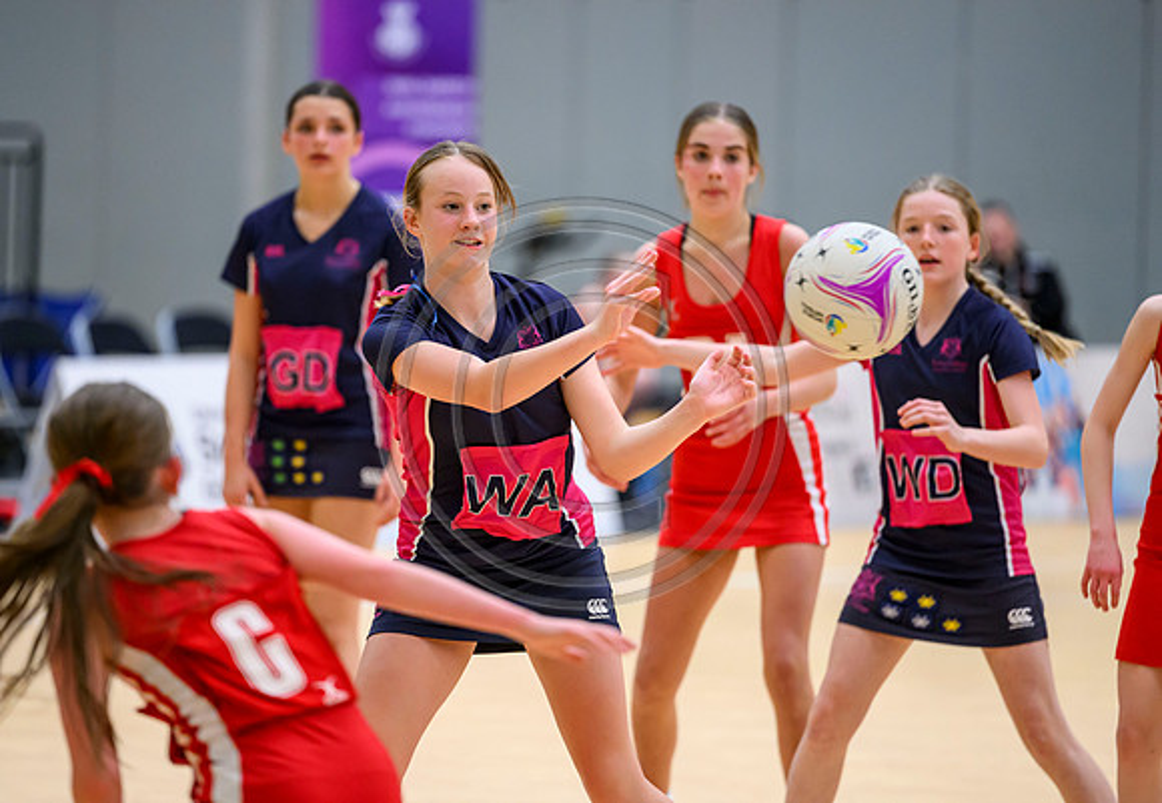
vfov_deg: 6.0
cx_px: 476
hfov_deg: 8.7
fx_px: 7622
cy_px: 346
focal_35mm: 233
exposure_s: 1/800
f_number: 2.8
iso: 4000
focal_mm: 200
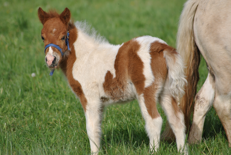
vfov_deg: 4.5
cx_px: 111
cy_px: 74
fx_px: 1982
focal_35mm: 309
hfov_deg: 6.7
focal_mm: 195
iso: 125
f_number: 4.8
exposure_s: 1/1000
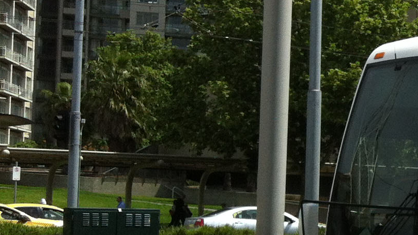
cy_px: 187
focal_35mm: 122
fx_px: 1352
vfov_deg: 9.9
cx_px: 668
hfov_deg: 15.8
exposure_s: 1/2109
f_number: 2.8
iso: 80
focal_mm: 3.85
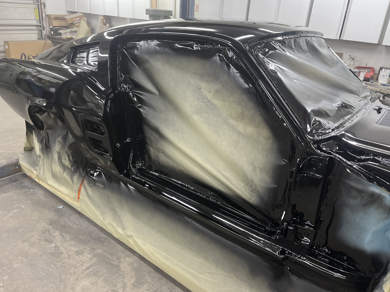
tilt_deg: -24.1
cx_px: 195
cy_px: 146
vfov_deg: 53.1
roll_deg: -3.3
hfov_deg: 67.3
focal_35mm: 26
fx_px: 293
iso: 160
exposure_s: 1/60
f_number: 1.6
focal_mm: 5.1
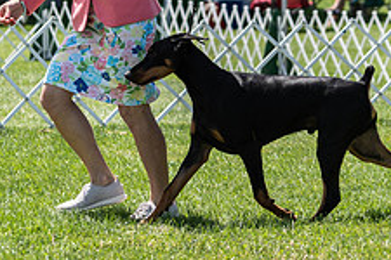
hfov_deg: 8.2
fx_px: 2715
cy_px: -65
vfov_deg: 5.5
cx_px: 235
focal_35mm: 250
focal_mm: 95
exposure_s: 1/1250
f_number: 4
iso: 250
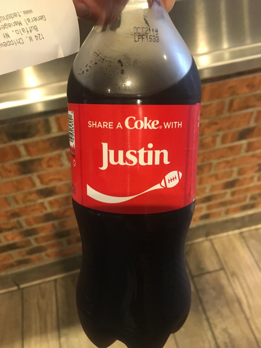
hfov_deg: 48.2
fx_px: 291
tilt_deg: -49.6
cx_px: 130
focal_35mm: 29
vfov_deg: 61.7
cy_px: 174
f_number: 2.2
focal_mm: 4.15
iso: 200
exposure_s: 1/30
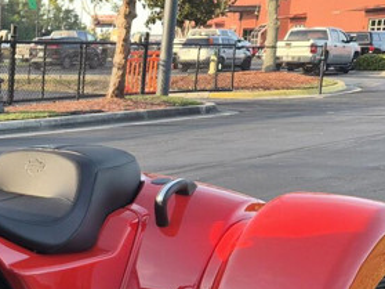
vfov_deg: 16.5
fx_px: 978
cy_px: 261
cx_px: -199
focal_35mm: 88
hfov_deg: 19.3
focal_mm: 5.4
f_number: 1.8
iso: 80
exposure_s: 1/958
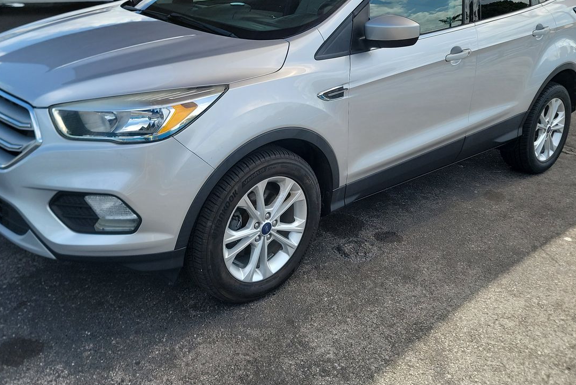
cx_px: 275
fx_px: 592
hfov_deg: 51.9
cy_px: 69
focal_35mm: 37
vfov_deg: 34.7
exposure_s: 1/682
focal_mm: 6.7
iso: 50
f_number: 1.8
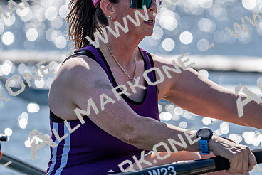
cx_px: 174
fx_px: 3714
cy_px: 50
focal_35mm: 510
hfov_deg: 4.0
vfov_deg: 2.7
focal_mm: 324
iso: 200
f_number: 6.3
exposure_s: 1/2000
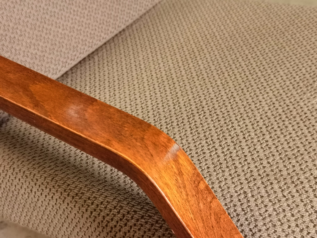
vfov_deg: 27.0
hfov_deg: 35.5
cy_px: 119
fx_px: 495
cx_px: 158
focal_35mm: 54
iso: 500
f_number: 1.9
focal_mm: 6.71
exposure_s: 1/33.3
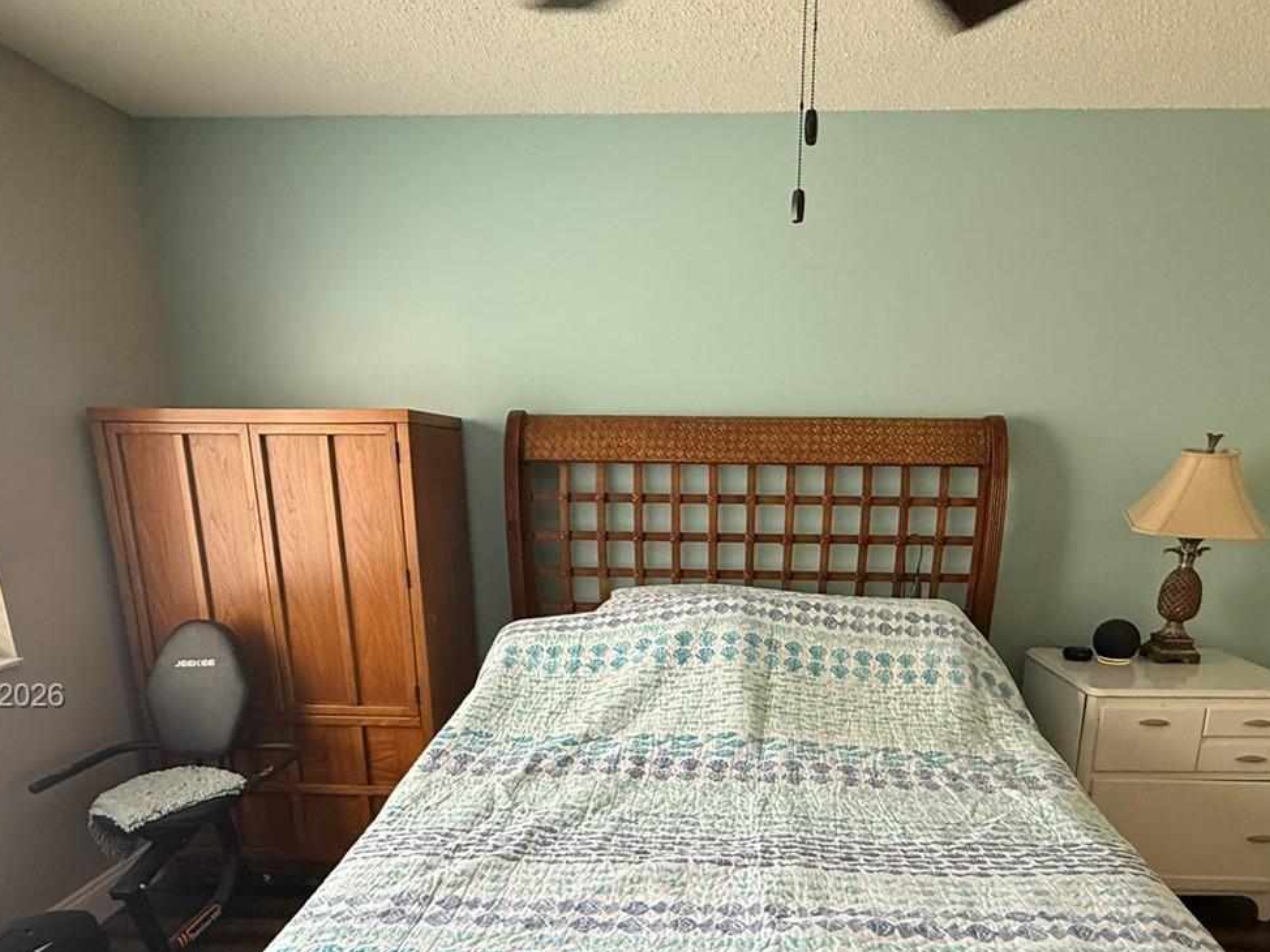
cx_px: 701
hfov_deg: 73.7
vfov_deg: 56.4
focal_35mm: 23
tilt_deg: -16.2
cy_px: 698
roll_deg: +0.1
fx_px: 844
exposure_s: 1/60
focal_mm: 2.22
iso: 250
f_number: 2.2
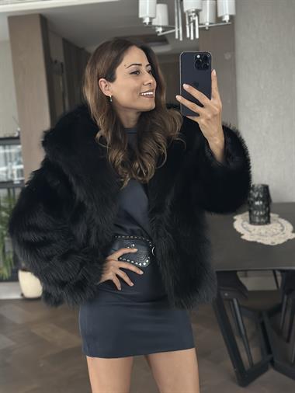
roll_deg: +4.3
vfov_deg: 39.6
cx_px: 148
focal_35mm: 48
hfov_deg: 30.3
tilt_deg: -18.7
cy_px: 196
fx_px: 545
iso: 800
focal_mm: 6.86
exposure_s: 1/32
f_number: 1.78
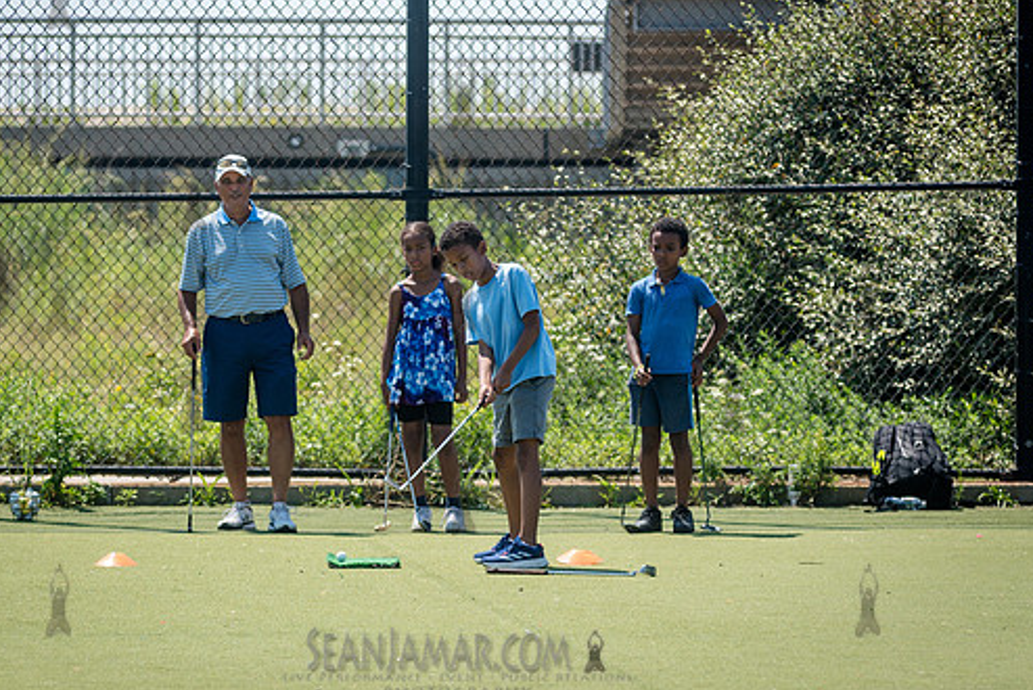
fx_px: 8154
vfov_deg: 4.8
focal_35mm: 284
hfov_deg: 7.2
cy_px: 329
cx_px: 393
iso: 100
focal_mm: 170
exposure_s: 1/1000
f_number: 4
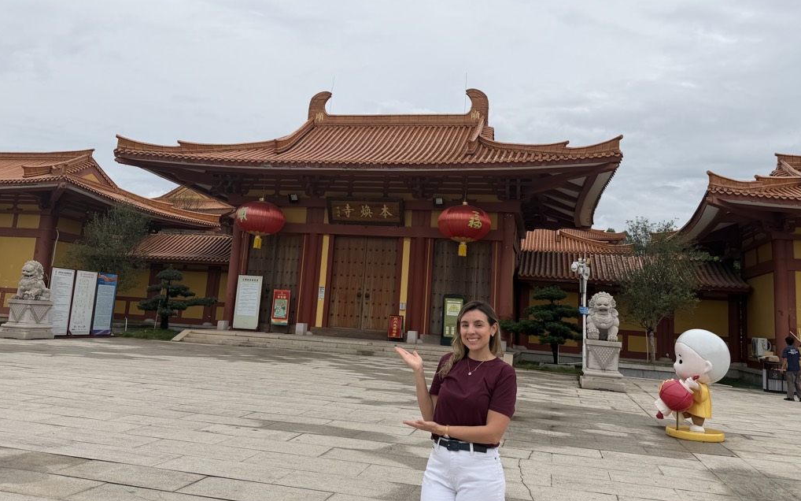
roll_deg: -3.3
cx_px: 393
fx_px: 655
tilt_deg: +9.2
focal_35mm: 30
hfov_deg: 62.9
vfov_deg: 41.7
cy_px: 208
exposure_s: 1/617
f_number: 1.78
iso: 80
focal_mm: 6.76
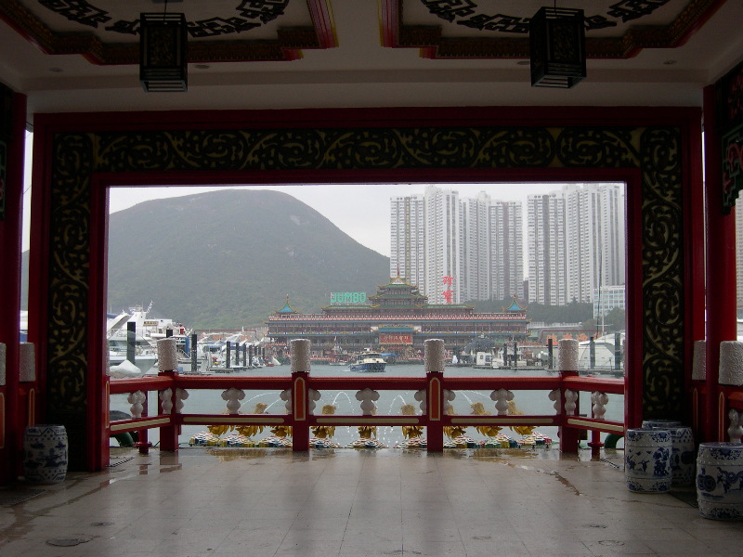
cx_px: 372
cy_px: 278
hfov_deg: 44.8
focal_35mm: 42
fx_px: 901
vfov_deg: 34.3
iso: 100
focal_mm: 9
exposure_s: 1/225
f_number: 2.9
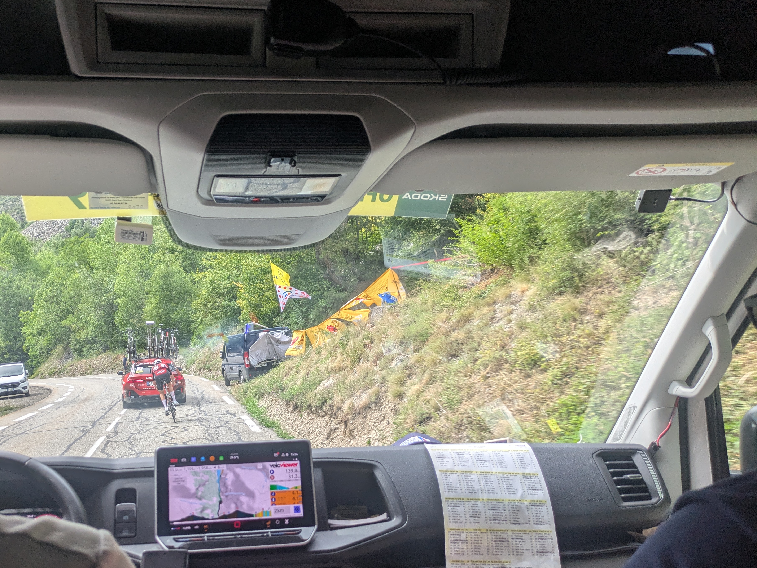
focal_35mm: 32
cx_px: 273
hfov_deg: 56.0
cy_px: 304
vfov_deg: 44.2
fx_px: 700
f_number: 1.89
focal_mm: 5.43
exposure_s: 1/416
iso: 40
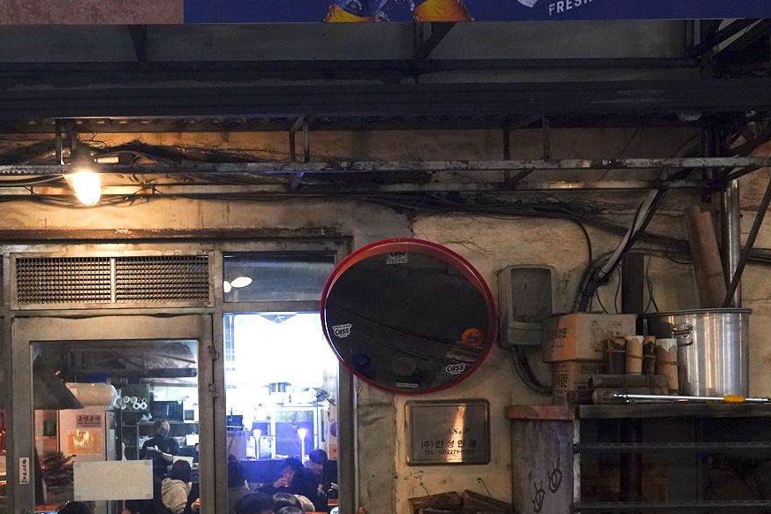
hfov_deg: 35.7
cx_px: 231
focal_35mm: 55
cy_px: 377
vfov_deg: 24.4
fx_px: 1178
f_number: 5
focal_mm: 24
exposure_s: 1/80
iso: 3200
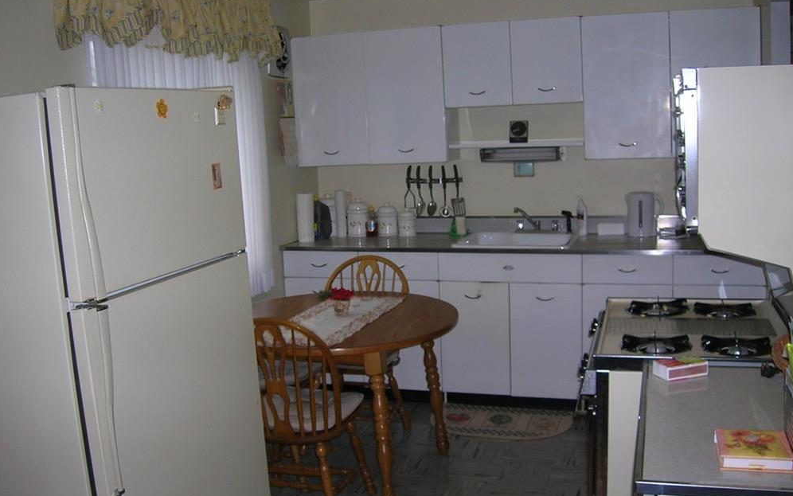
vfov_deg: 34.5
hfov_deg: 52.7
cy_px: 257
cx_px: 392
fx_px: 800
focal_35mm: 37
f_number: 2.9
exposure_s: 1/60.1
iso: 55
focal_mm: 5.7
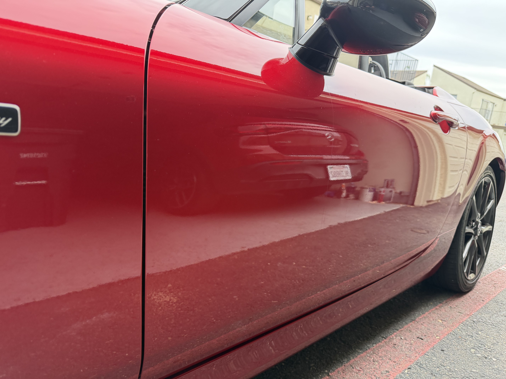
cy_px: 190
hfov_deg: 71.6
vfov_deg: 56.8
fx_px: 351
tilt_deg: -11.5
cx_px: 253
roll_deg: -7.7
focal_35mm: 24
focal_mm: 6.76
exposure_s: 1/196
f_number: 1.78
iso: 200
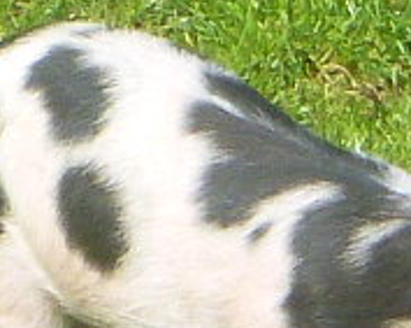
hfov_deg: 1.6
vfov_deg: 1.3
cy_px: 382
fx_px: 14998
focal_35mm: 1235
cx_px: 385
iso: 100
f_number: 5.7
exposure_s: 1/160
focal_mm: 18
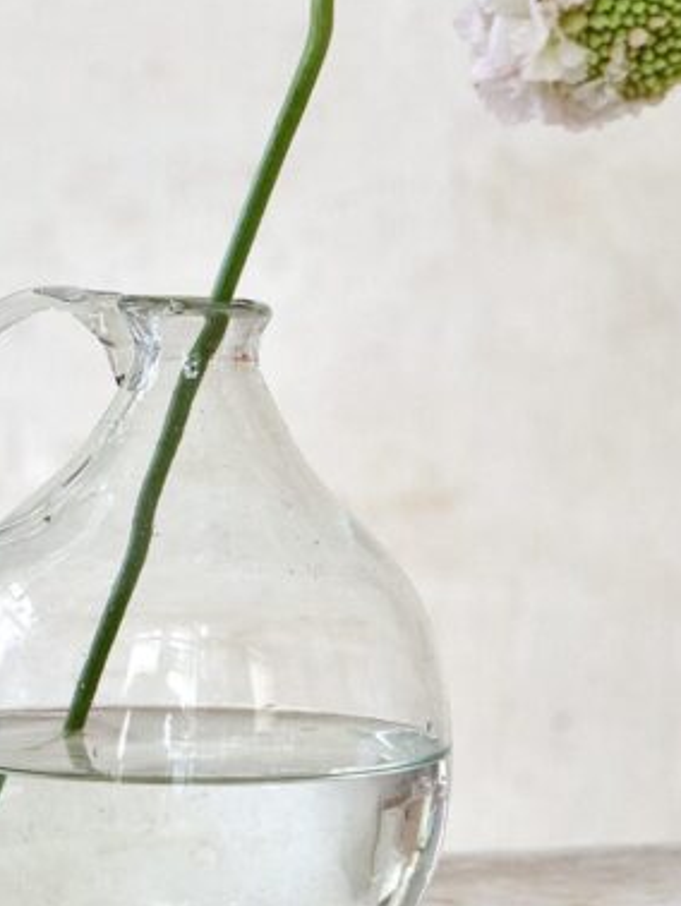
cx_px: 175
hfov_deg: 8.0
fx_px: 4873
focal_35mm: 186
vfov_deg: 10.6
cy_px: 372
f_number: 3.9
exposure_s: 1/100
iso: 1000
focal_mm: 44
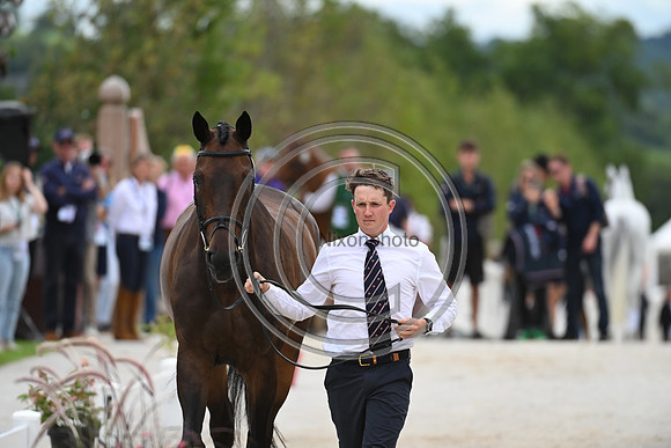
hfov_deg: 5.2
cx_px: 336
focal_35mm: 400
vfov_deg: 3.4
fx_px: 7457
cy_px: 224
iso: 640
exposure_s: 1/1600
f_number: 5.6
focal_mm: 400
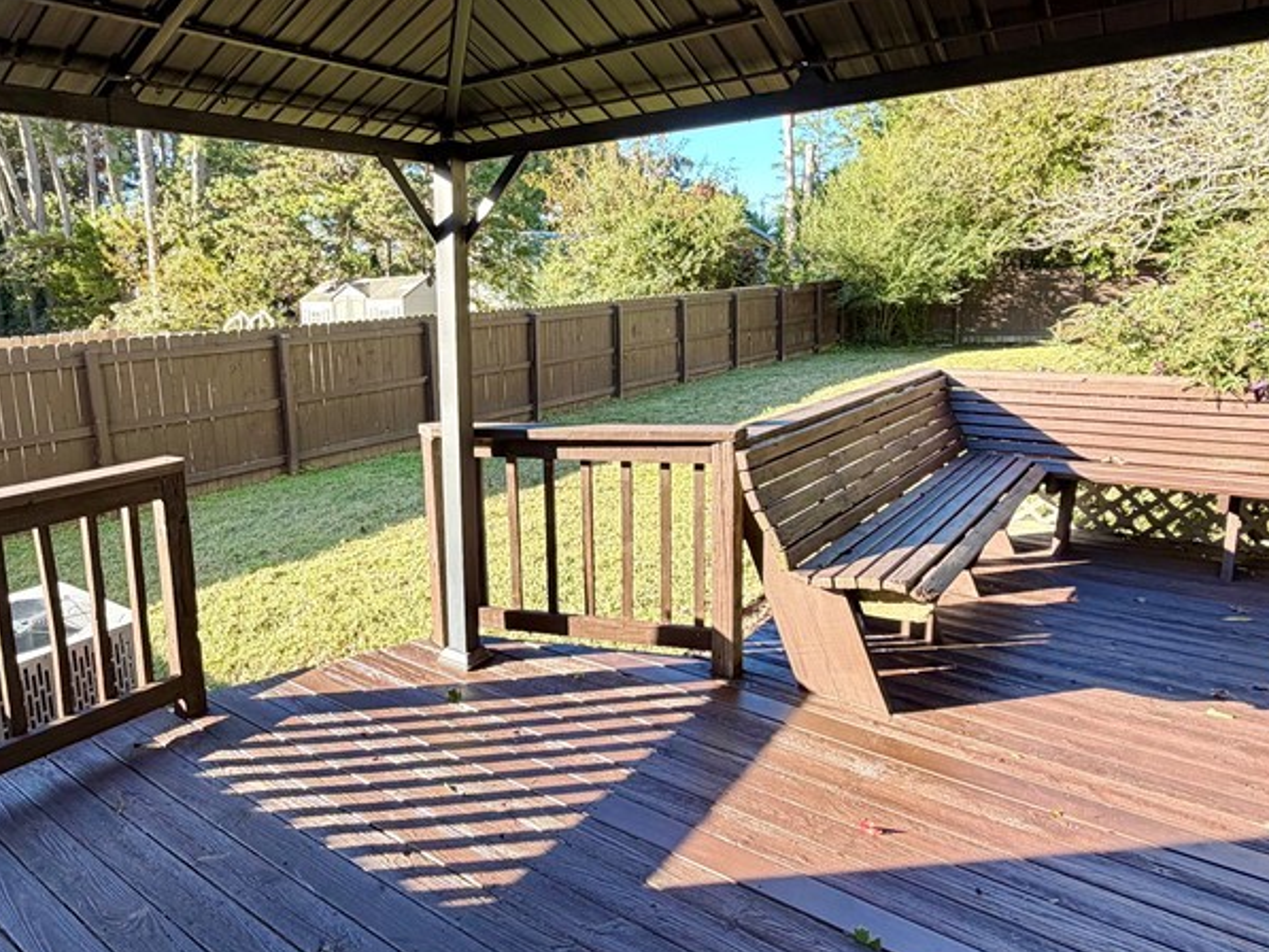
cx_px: 432
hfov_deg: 69.7
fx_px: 880
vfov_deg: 56.7
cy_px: 429
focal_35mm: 24
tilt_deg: -8.7
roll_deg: +2.9
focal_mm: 2.22
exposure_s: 1/149
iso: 40
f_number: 2.2
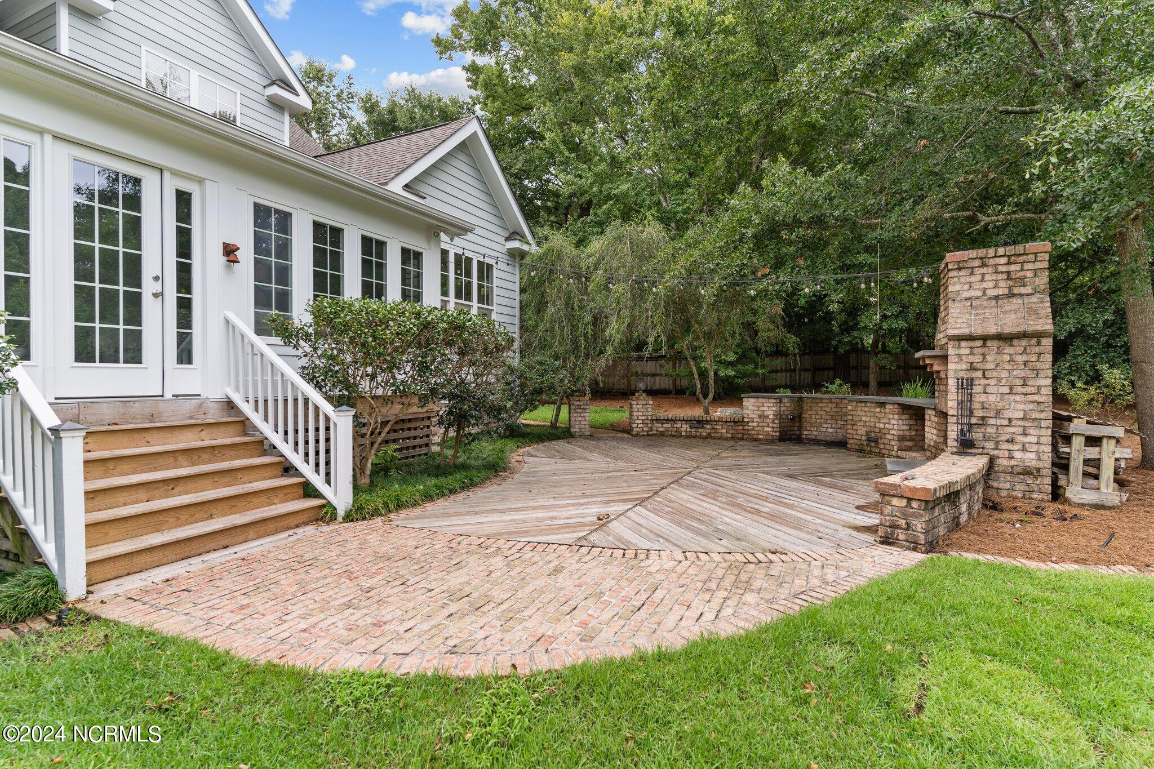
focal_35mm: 17
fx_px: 545
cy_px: 384
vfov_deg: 70.4
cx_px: 577
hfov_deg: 93.3
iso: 125
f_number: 5
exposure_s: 1/250
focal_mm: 17
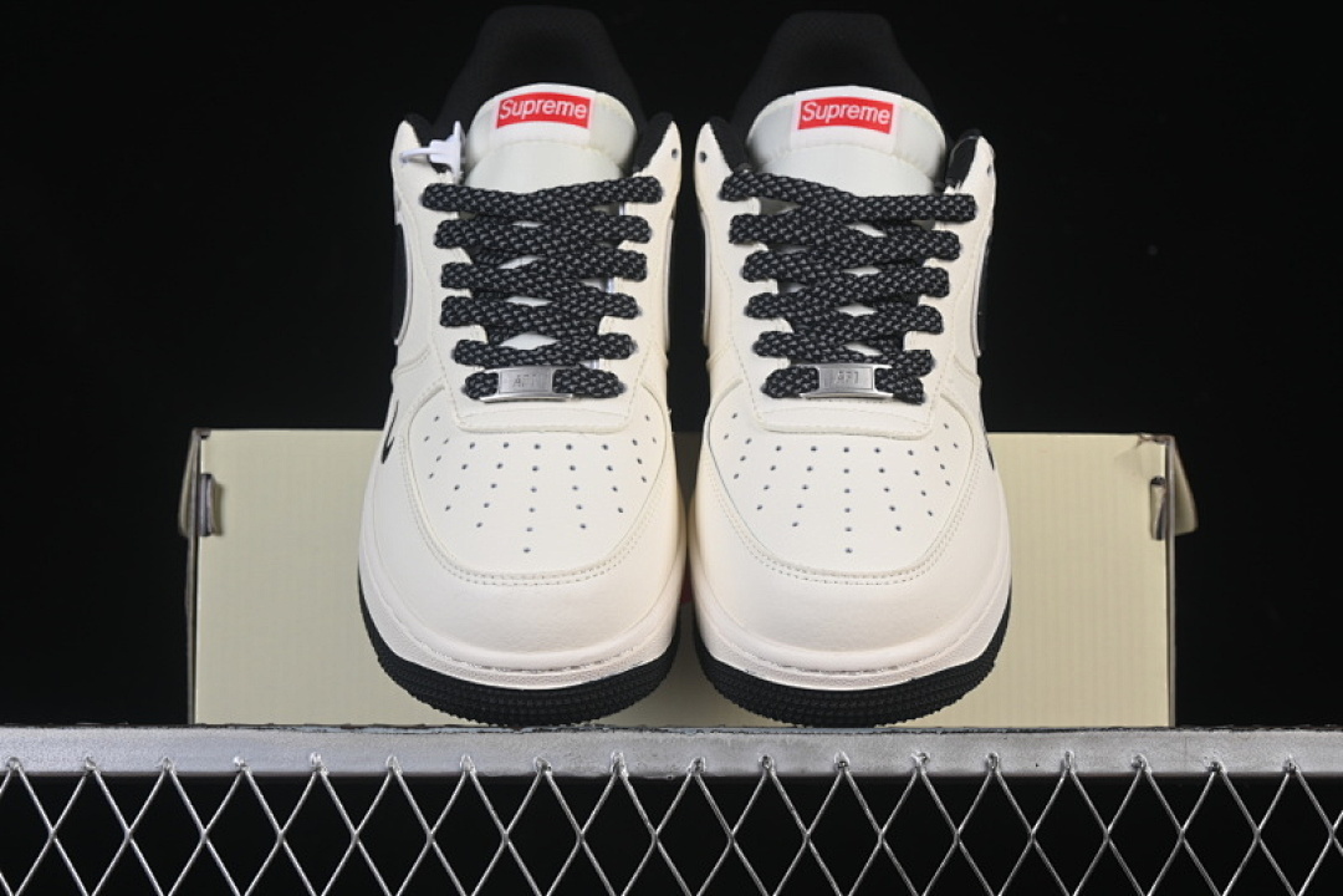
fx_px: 2798
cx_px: 672
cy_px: 448
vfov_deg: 18.2
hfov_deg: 27.0
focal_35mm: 75
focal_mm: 50
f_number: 8
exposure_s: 1/80
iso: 160
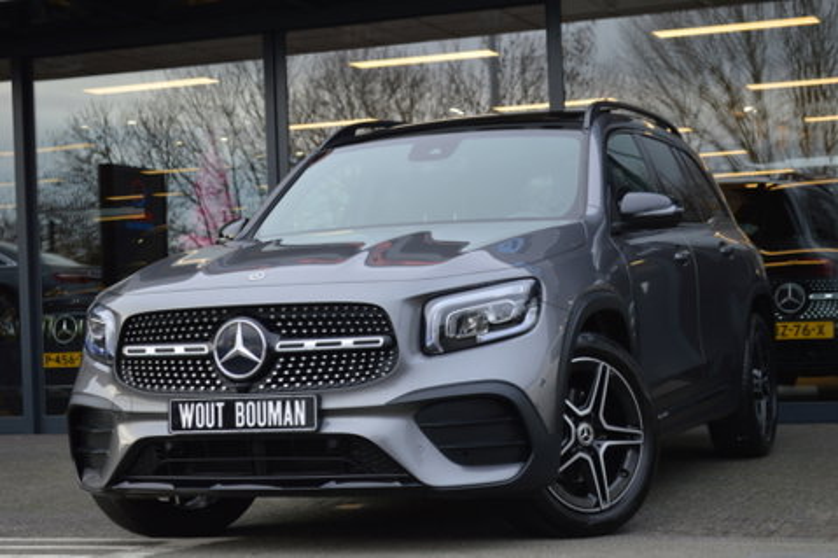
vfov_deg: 18.9
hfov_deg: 28.1
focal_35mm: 72
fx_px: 1675
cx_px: 419
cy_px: 279
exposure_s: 1/125
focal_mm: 48
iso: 280
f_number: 5.6
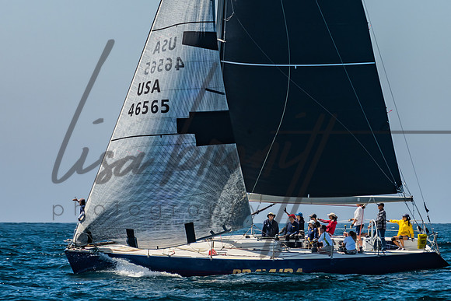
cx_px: 191
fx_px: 5521
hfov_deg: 4.7
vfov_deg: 3.1
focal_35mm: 441
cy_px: 81
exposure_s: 1/400
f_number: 6.3
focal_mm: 200
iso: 160
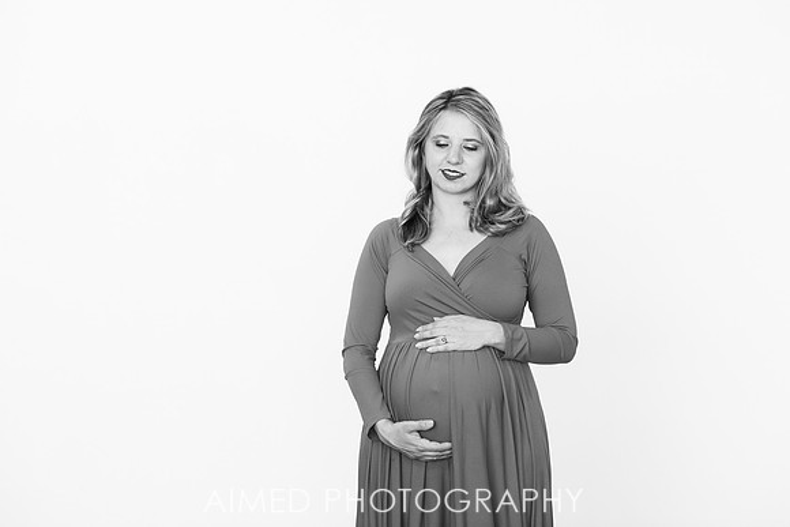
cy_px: 264
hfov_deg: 23.9
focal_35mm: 85
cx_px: 395
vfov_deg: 16.1
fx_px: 1866
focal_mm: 85
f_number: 3.2
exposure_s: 1/250
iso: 800
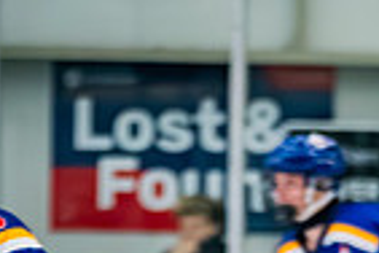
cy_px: 432
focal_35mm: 489
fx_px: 5148
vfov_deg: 2.8
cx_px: 838
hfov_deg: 4.2
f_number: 2.8
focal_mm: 102
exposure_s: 1/640
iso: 3200
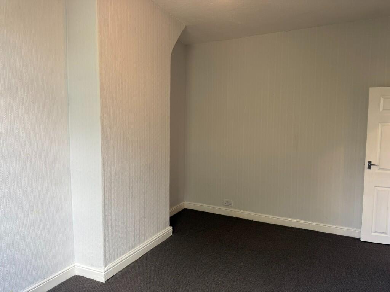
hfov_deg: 71.6
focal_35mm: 24
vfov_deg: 56.8
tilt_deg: -4.0
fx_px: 270
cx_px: 195
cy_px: 146
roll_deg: -0.5
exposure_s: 1/100
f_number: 1.78
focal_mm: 6.76
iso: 100
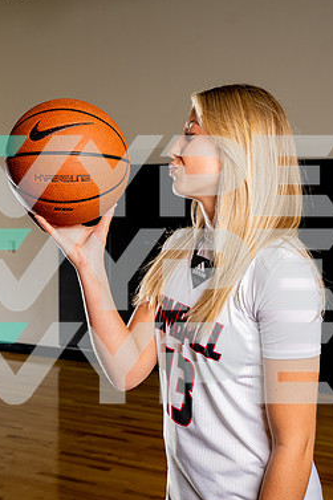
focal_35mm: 53
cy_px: 271
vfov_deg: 37.5
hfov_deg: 25.5
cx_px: 147
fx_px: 736
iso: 640
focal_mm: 44.4
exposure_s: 1/200
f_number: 7.1
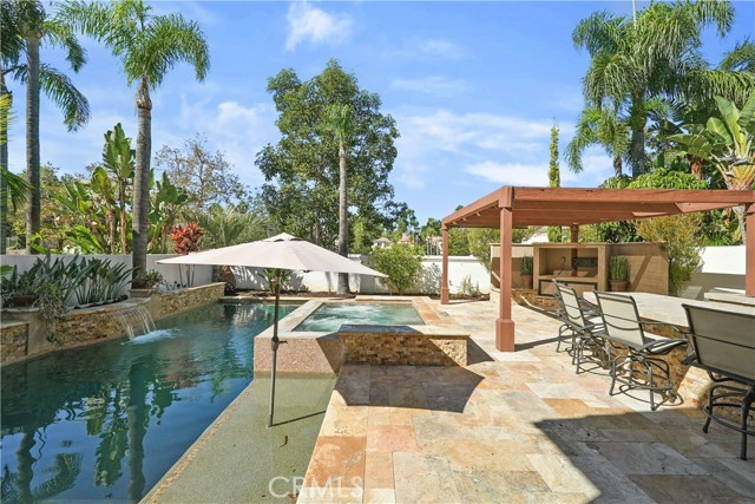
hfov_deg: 95.0
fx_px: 346
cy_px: 252
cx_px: 378
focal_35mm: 16
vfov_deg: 72.1
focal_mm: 16.5
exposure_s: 1/125
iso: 100
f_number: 8
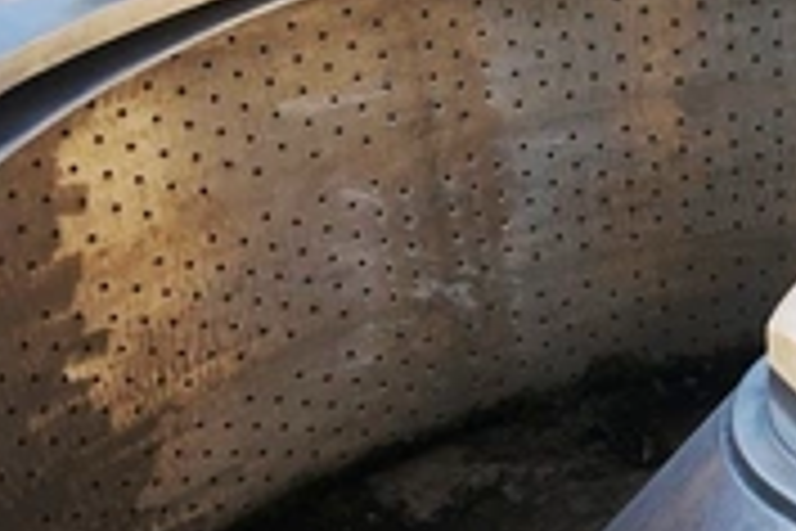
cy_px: 256
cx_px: 756
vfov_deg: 20.0
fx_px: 1503
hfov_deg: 28.2
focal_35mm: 68
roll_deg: +1.6
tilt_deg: -32.7
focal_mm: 4.15
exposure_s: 1/430
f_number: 2.2
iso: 25
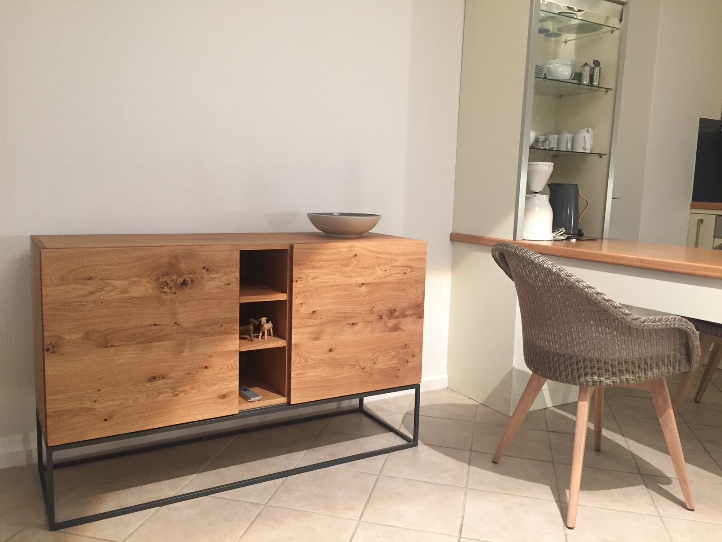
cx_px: 361
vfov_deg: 48.2
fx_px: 605
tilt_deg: -7.1
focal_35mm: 29
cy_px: 271
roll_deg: -0.6
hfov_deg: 61.7
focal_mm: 4.15
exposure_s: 1/33
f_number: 2.2
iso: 200
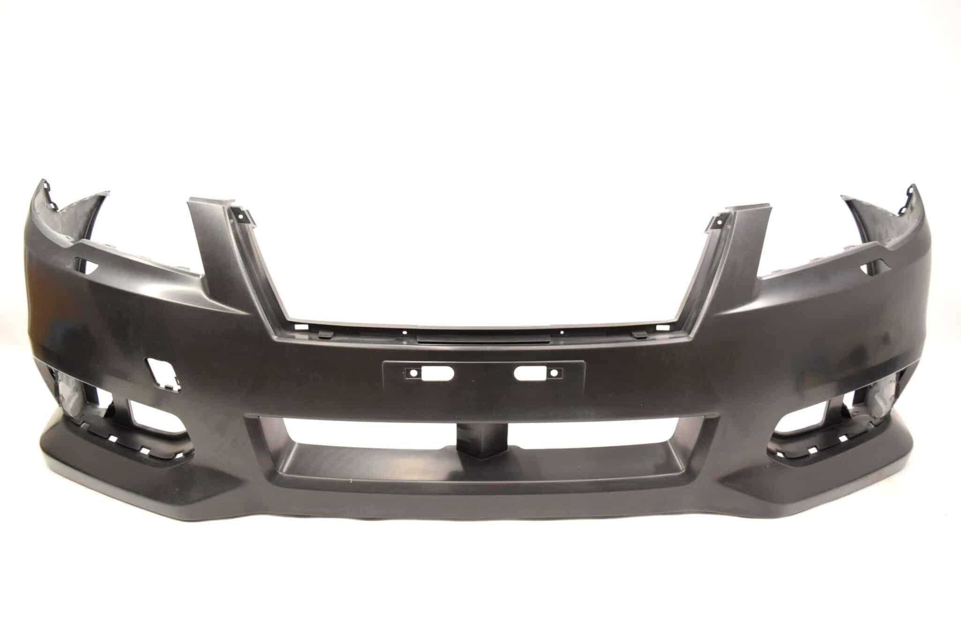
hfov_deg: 67.3
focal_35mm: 27
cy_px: 321
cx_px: 480
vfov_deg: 48.0
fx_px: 721
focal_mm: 18
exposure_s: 1/100
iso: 400
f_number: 5
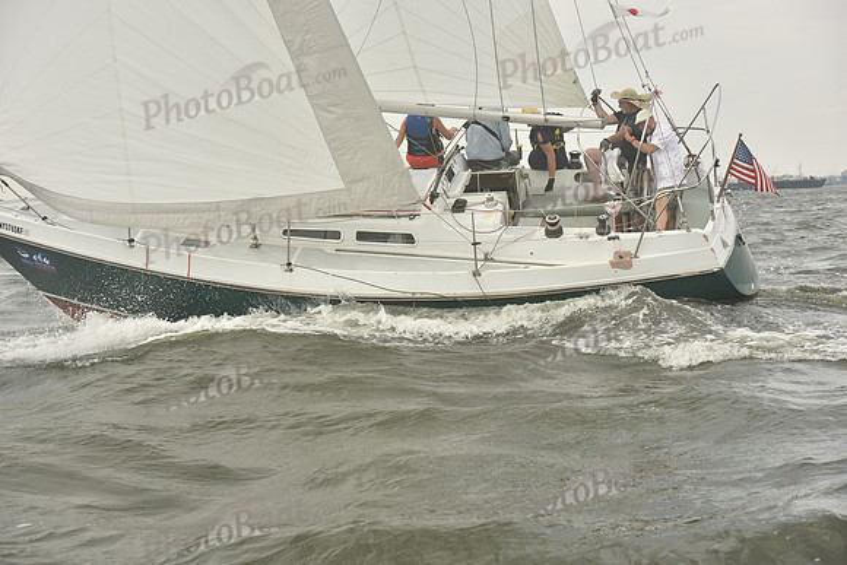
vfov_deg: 19.5
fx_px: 1647
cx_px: 424
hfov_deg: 28.8
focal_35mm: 70
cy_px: 282
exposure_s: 1/800
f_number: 6.3
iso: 250
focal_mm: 70
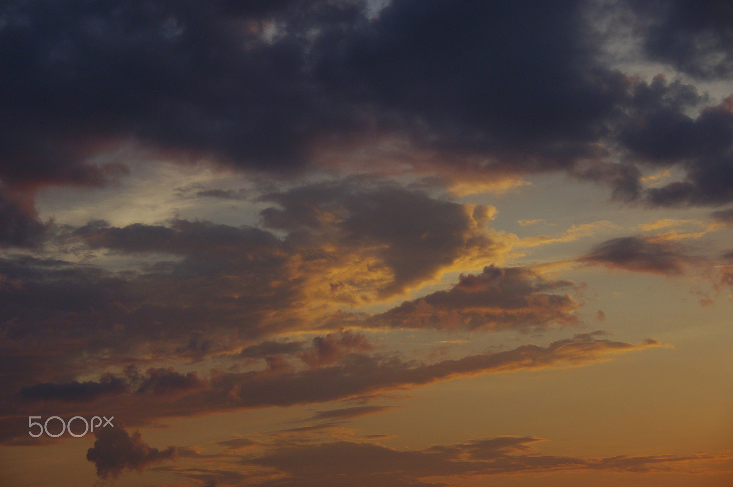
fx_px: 1769
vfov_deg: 15.7
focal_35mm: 87
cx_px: 366
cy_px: 244
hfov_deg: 23.4
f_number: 6.3
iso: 200
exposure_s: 1/800
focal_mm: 57.5
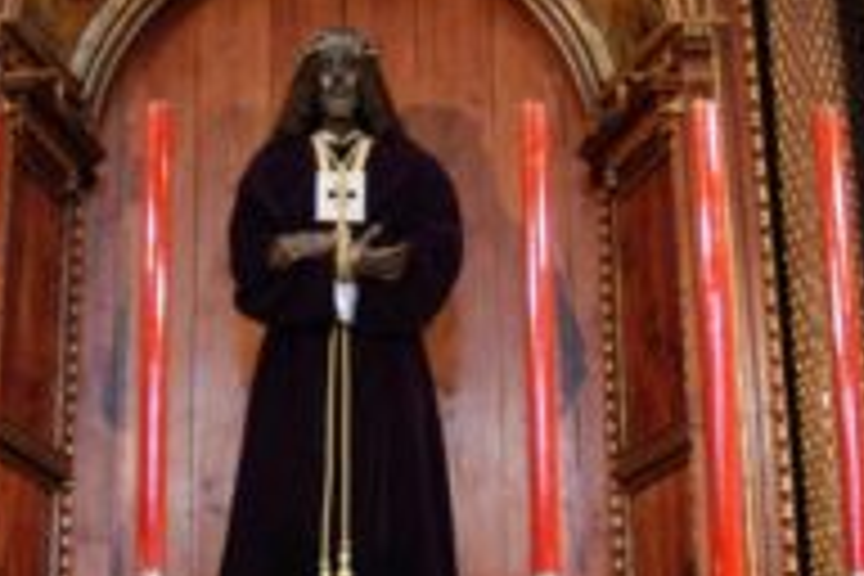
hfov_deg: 23.6
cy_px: 349
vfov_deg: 15.9
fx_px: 2064
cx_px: 338
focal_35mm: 86
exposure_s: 1/20
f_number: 3.8
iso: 1250
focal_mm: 22
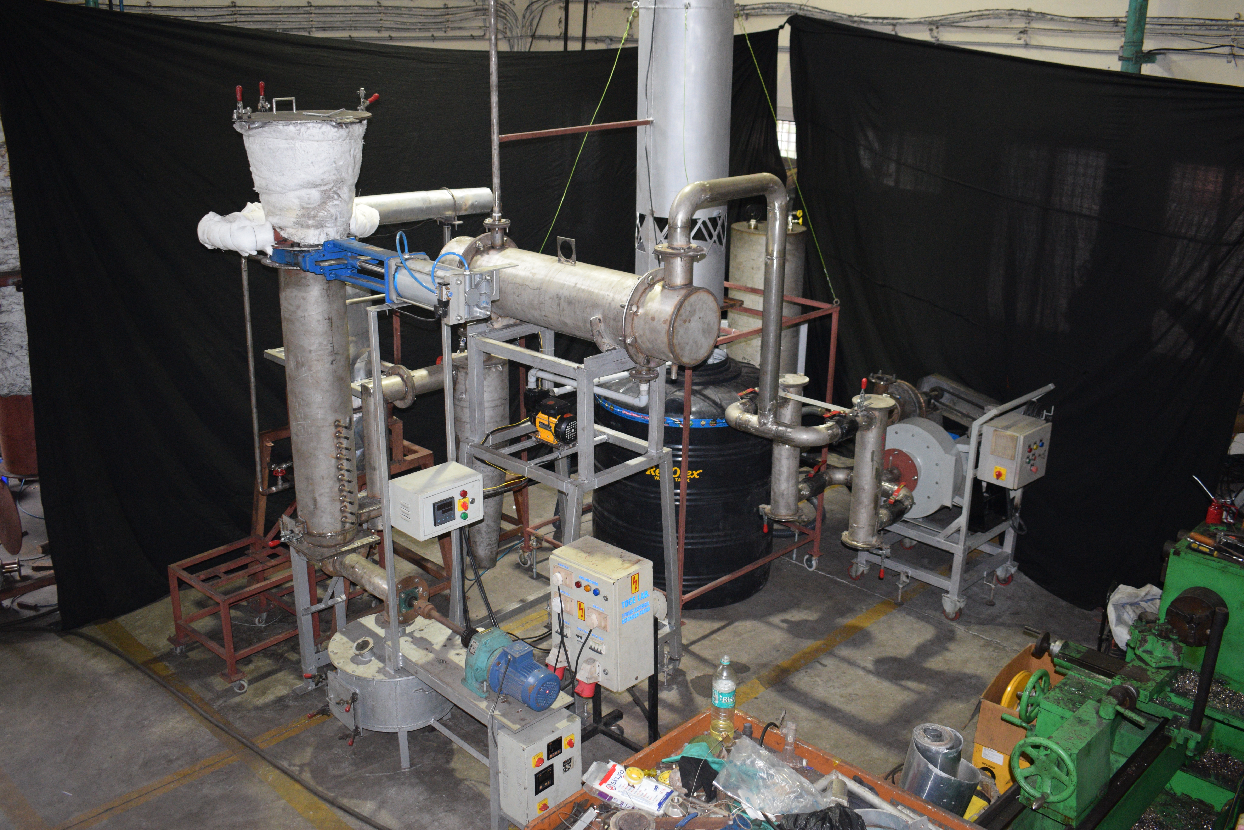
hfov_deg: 57.2
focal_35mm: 33
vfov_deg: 40.0
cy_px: 415
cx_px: 622
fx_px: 1140
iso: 1600
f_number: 3.8
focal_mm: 22
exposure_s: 1/60
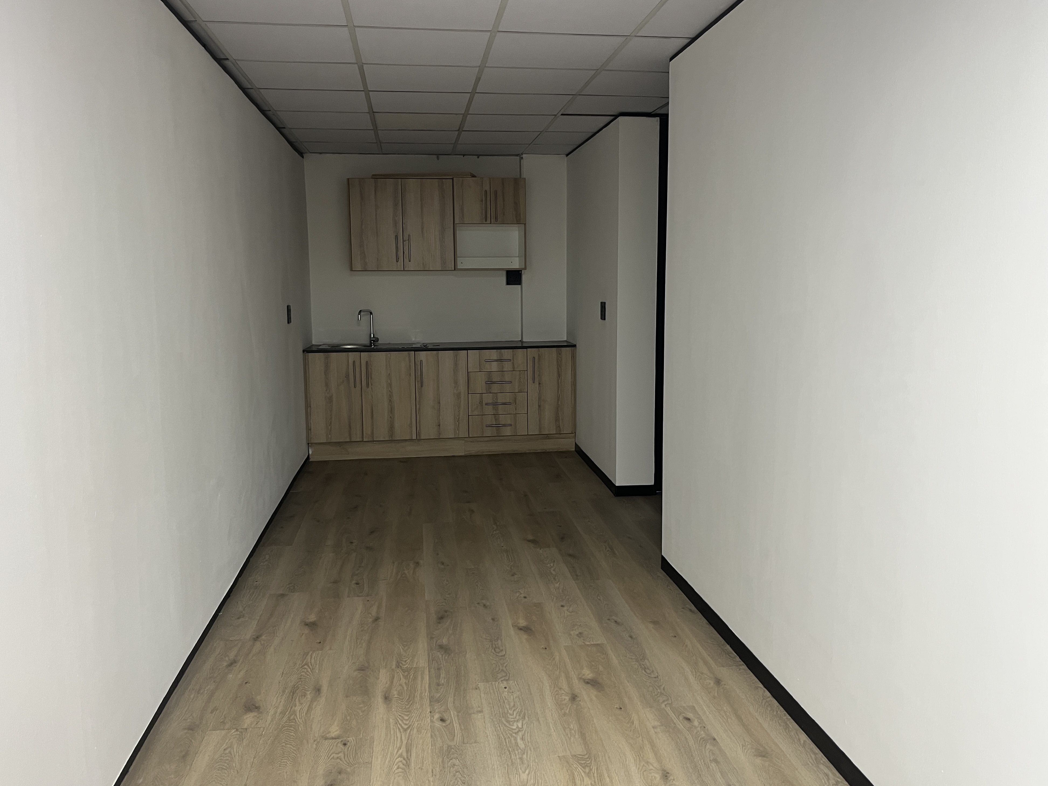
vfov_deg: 51.3
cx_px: 505
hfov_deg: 65.3
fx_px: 817
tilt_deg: -7.6
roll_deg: -0.1
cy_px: 381
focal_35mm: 27
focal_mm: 5.1
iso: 100
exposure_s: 1/50
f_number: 1.6
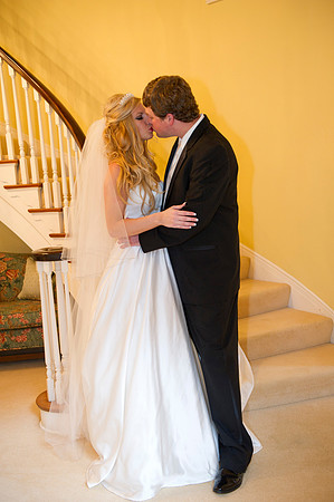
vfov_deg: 48.5
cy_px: 251
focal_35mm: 40
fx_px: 558
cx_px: 167
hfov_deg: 33.3
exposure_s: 1/50
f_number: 3.5
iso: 1250
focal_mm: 40
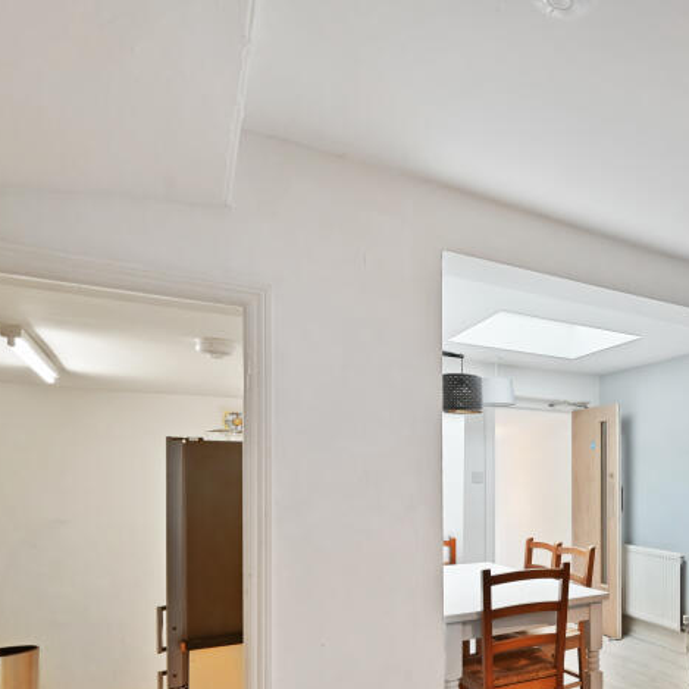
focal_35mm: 26
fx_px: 585
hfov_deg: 48.6
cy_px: 491
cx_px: 707
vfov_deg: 58.7
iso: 1100
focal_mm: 14
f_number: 7.1
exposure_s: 1/5
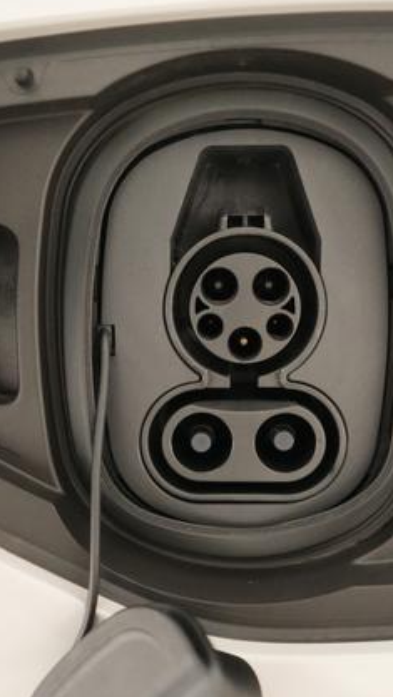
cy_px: 351
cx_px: 207
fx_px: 832
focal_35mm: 45
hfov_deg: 26.6
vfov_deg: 45.5
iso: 12800
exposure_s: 1/320
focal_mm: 28
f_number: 2.8
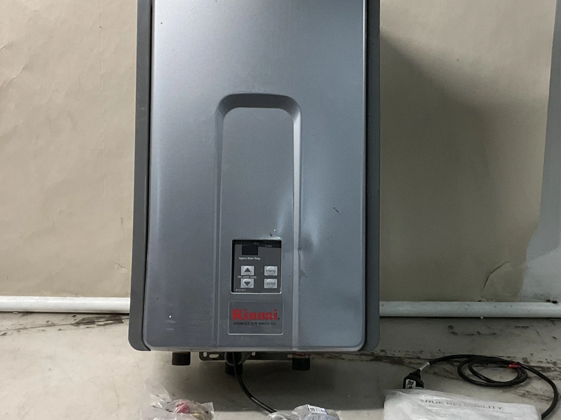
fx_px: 908
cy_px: 194
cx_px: 305
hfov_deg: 34.3
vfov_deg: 26.1
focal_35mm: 56
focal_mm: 3
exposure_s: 1/120
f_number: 1.8
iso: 64
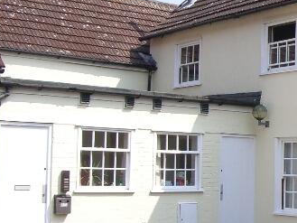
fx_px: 730
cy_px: 135
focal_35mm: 85
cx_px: 311
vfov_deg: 17.4
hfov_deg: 22.0
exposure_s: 1/320
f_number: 4.3
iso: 80
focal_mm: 5.8
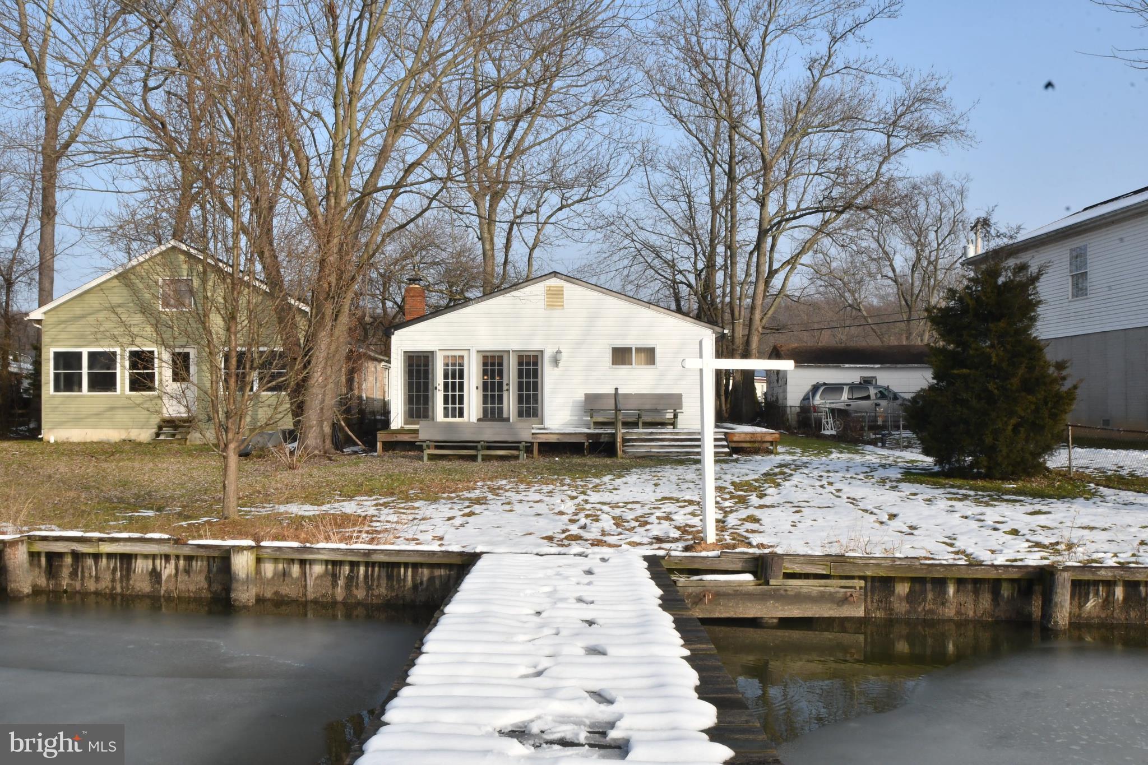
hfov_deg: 53.1
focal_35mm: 36
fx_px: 1148
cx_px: 574
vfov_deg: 36.9
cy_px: 382
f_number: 25
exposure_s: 1/100
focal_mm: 24
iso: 400
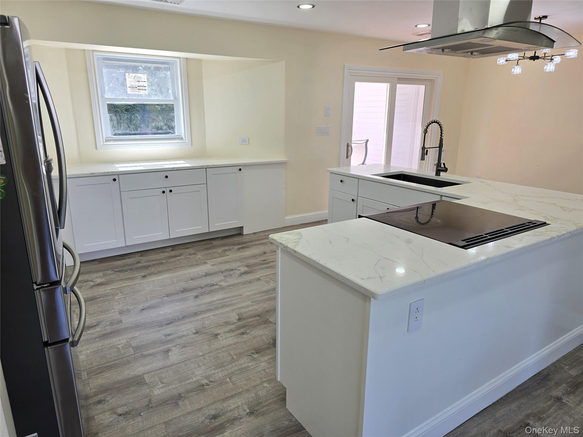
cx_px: 292
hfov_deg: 73.9
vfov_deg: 58.9
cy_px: 218
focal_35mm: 23
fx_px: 387
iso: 25
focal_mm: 6.3
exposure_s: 1/120
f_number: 1.7
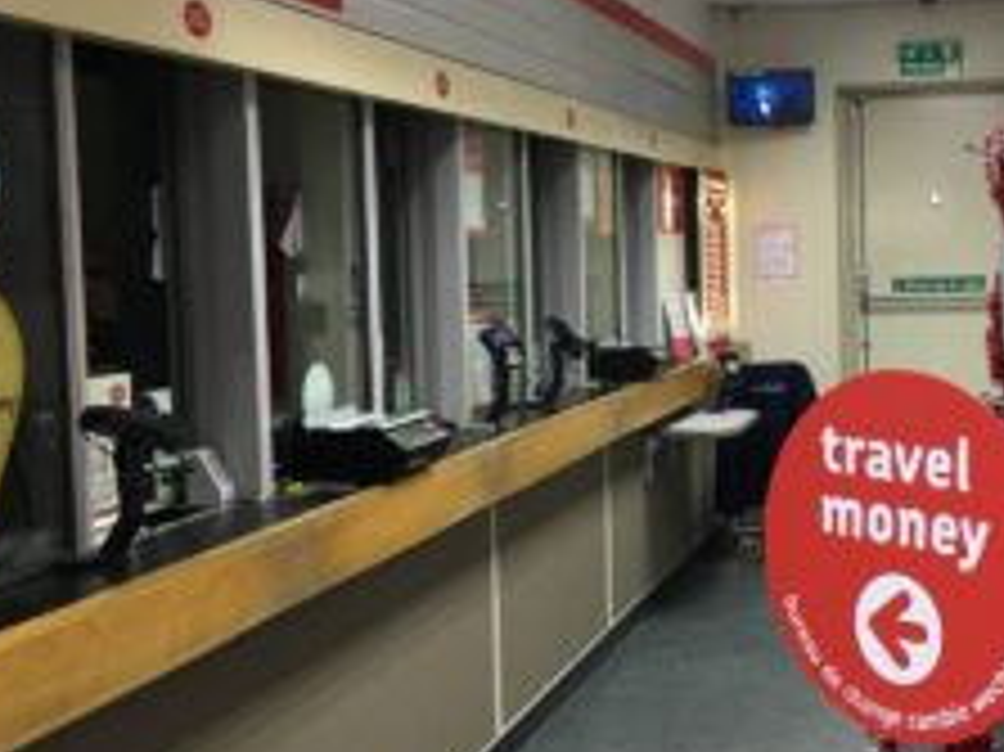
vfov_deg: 28.0
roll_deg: +1.4
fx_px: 1507
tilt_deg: -3.3
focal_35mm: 52
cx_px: 842
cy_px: 338
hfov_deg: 35.3
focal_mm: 4.15
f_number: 2.2
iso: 160
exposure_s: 1/33
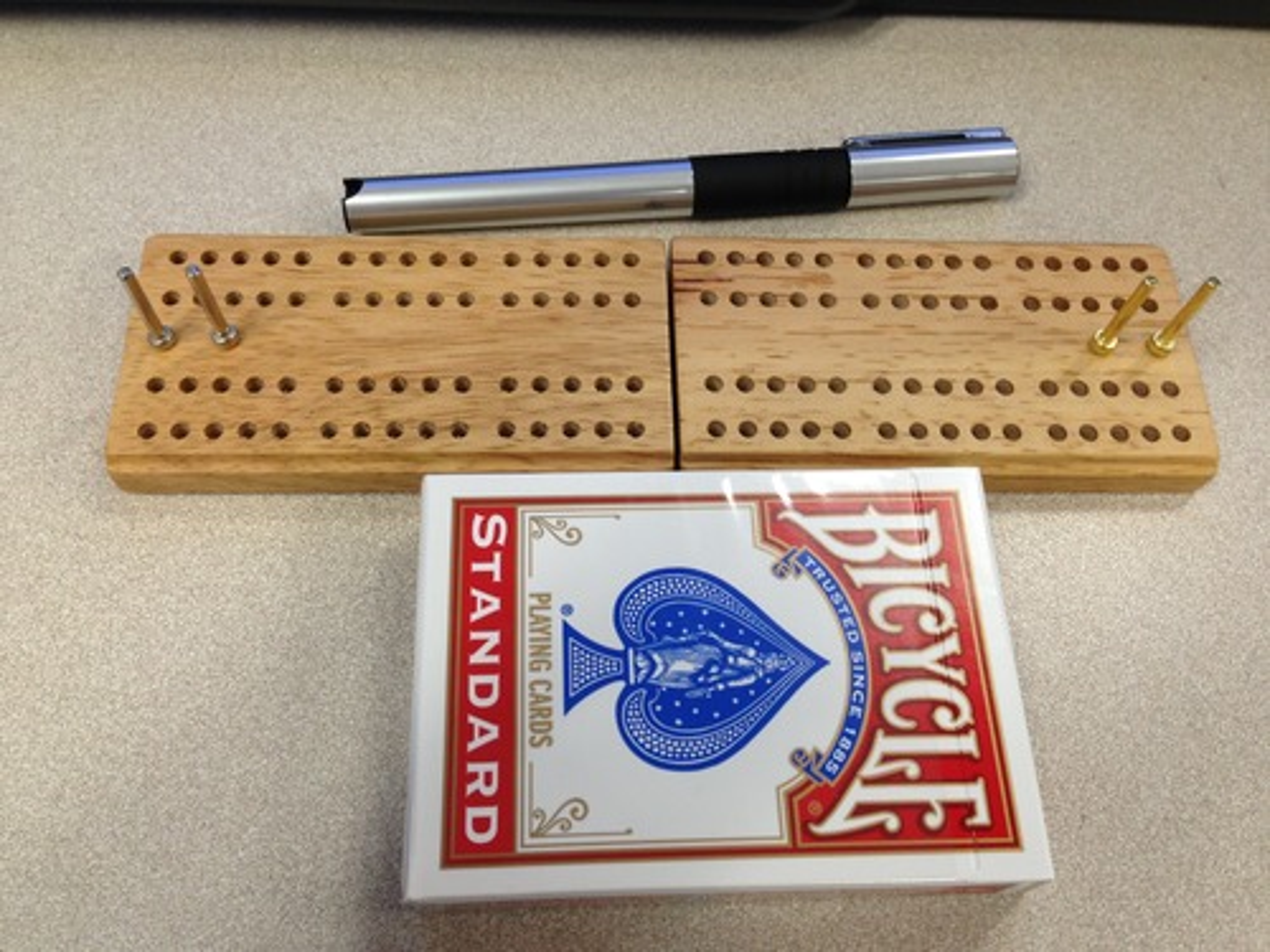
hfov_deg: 55.4
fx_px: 1211
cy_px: 476
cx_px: 635
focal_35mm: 33
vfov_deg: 42.9
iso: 50
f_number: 2.4
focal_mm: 4.13
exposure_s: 1/24
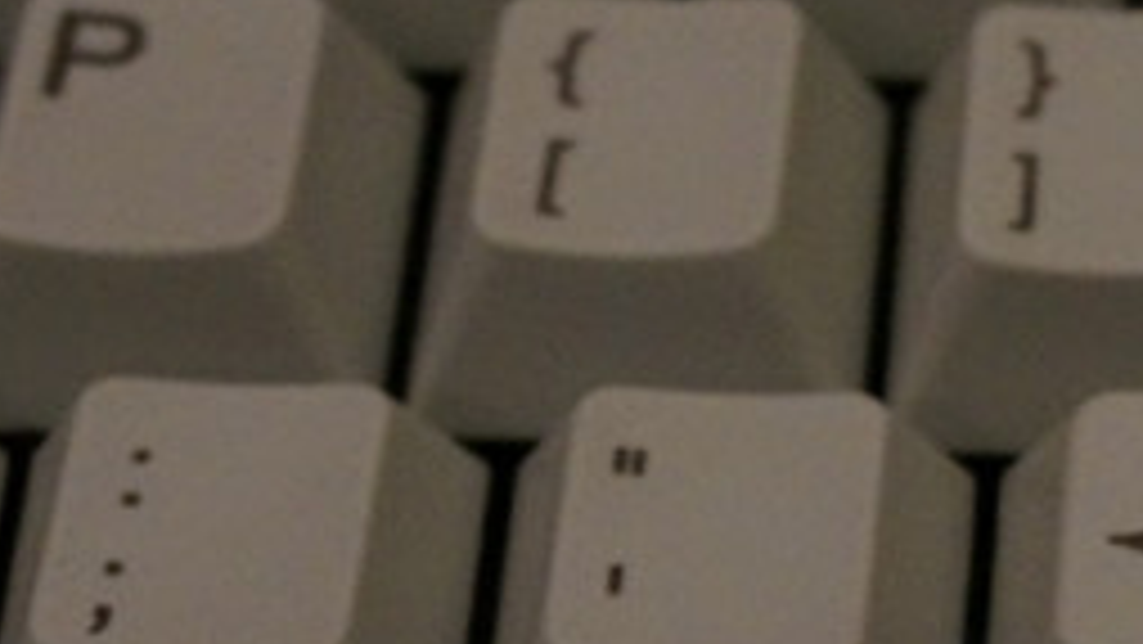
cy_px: 664
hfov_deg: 12.3
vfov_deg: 7.0
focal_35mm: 173
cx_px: 1224
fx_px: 5234
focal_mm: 35
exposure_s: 1/80
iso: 3200
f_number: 5.6
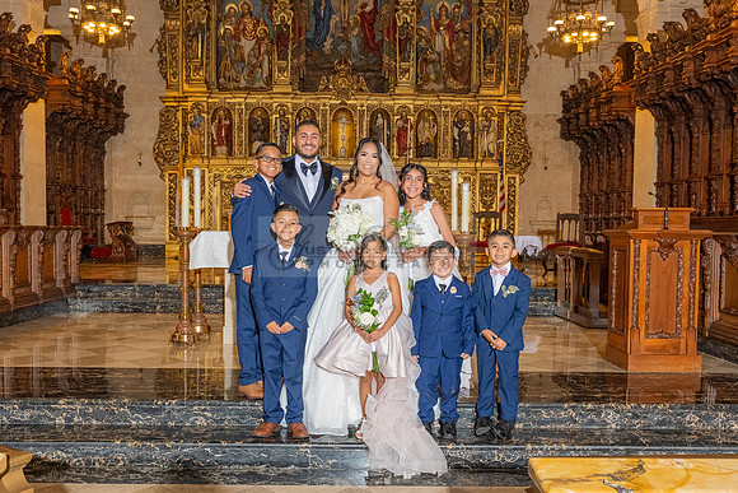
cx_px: 360
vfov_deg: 38.1
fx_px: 712
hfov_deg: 54.8
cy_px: 267
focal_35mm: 35
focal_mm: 28.5
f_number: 6.3
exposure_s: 1/200
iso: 2000
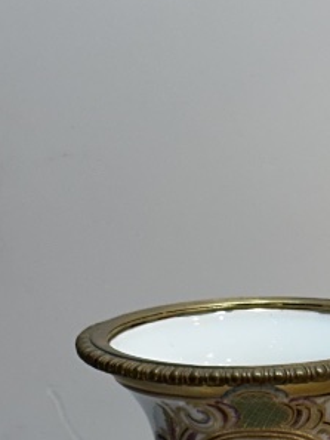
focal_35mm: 194
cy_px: 748
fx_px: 2464
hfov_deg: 7.4
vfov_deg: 9.8
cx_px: 605
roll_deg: -0.2
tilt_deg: -19.0
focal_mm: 6.86
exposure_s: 1/100
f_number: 1.78
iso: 64
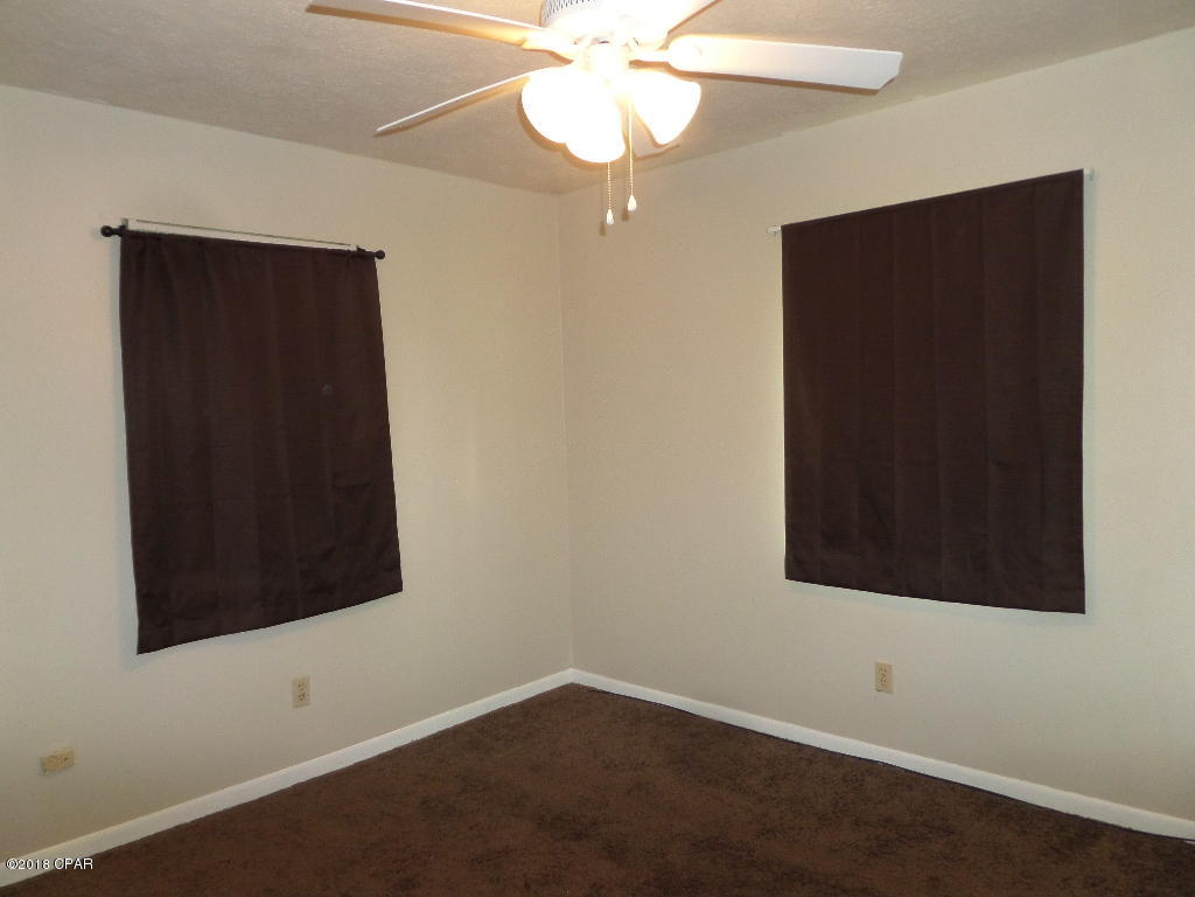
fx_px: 829
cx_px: 598
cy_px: 448
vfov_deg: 56.8
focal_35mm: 24
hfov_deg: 71.6
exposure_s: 1/30
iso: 240
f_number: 3.2
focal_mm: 4
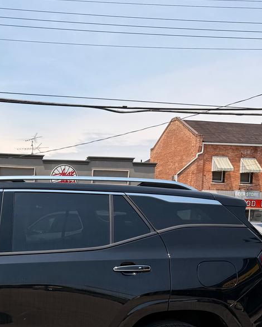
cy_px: 257
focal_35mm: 51
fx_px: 495
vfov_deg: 35.6
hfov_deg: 27.1
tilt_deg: -2.9
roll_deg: -2.2
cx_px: -31
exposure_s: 1/4673
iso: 80
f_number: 1.78
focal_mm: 6.76
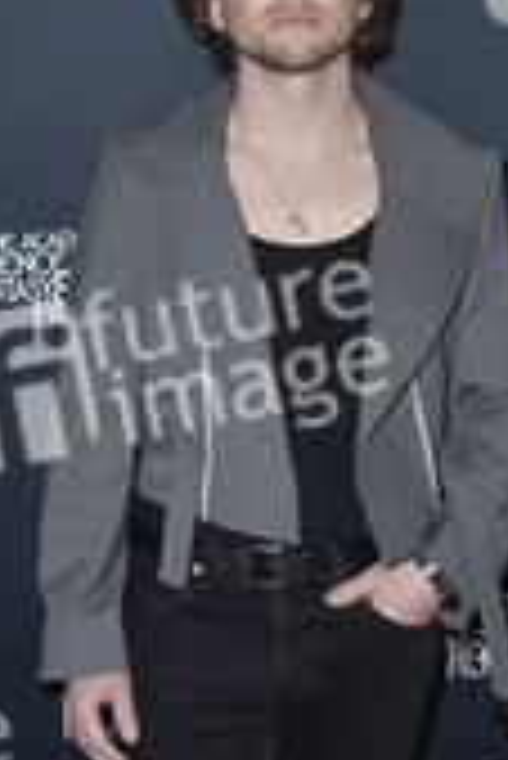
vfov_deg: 24.1
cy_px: 594
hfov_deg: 16.5
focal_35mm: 83
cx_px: 290
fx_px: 1753
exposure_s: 1/250
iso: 250
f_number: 6.3
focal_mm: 35
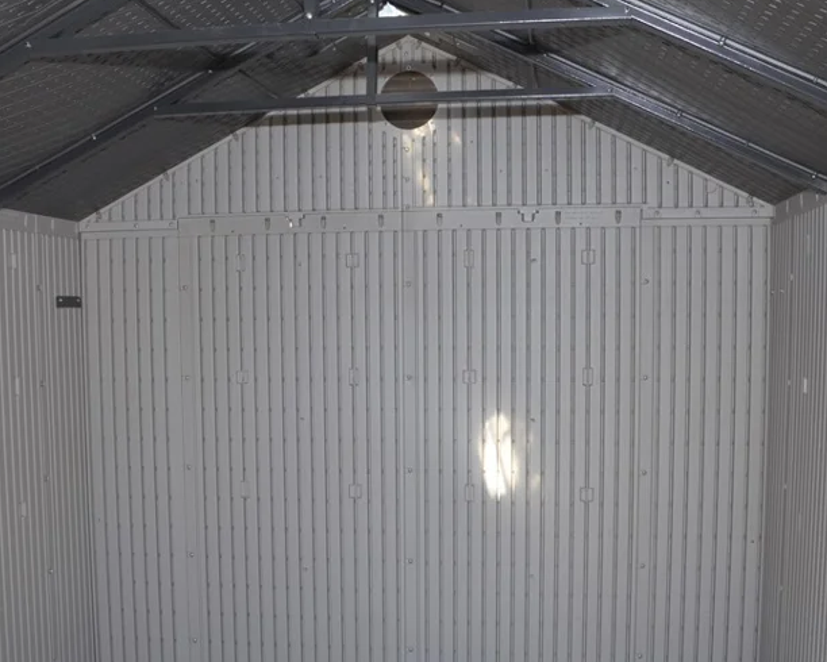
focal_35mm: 47
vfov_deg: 31.9
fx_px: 1151
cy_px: 416
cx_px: 338
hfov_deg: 39.4
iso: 200
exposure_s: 1/160
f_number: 6.3
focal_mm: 20
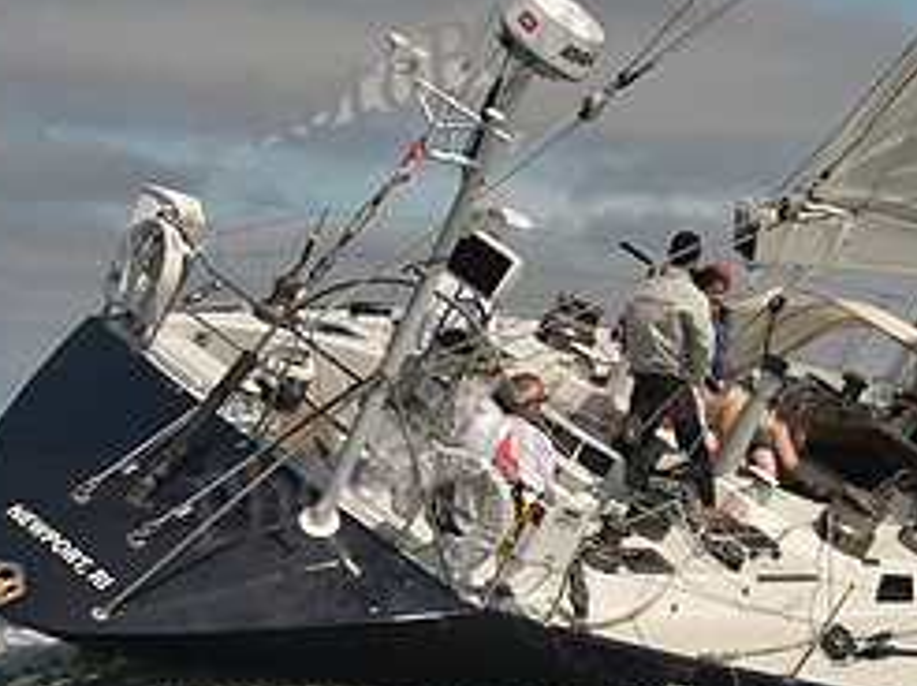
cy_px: 207
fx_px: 4208
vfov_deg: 9.3
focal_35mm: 159
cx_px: 910
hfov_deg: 12.3
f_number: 8
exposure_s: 1/1000
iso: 320
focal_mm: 70
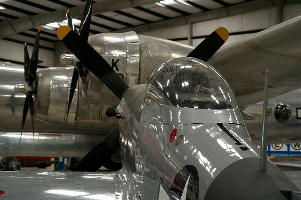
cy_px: 100
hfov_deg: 23.9
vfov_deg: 16.0
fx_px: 710
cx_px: 150
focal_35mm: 85
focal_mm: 85
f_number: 8
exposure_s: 1/13
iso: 250
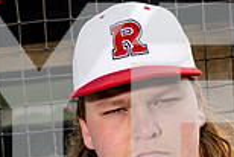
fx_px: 1028
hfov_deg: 13.0
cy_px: 269
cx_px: 106
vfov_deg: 8.4
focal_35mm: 158
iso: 100
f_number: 5.6
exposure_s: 1/250
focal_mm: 42
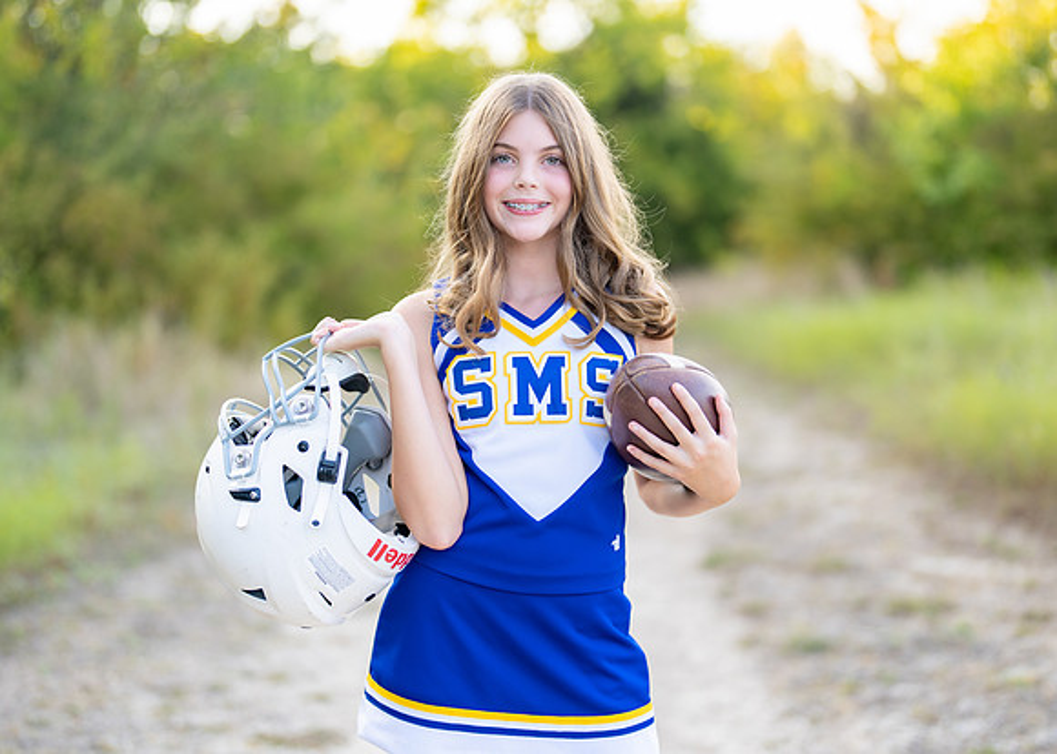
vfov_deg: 25.1
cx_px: 556
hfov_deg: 34.6
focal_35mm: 57
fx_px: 1697
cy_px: 358
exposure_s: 1/800
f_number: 1.2
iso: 100
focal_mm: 50
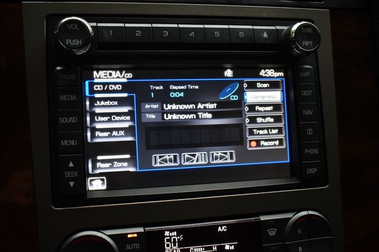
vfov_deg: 31.2
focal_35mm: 43
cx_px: 190
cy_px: 126
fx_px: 452
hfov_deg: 45.5
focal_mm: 29
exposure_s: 1/125
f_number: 4.2
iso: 1800
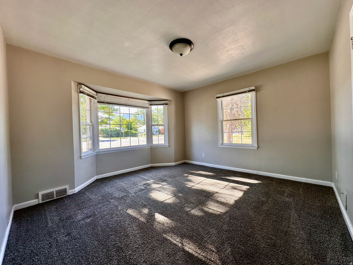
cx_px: 176
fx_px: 143
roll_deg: +1.5
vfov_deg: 85.7
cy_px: 132
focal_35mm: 14
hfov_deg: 102.1
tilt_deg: -0.7
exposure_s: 1/99
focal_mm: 2.22
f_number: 2.2
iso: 50
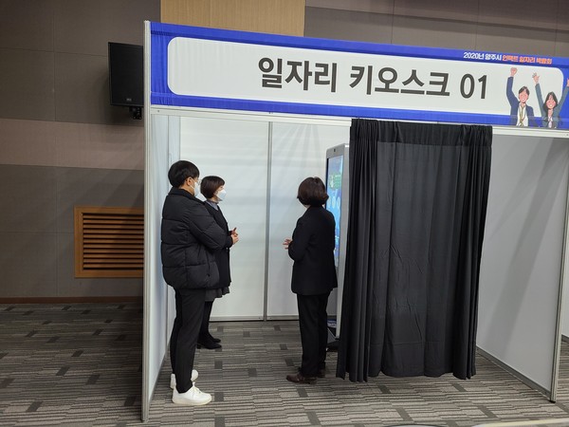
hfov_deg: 67.3
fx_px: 427
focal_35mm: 26
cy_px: 214
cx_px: 284
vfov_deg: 53.1
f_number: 1.8
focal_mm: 5.4
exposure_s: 1/59
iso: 200
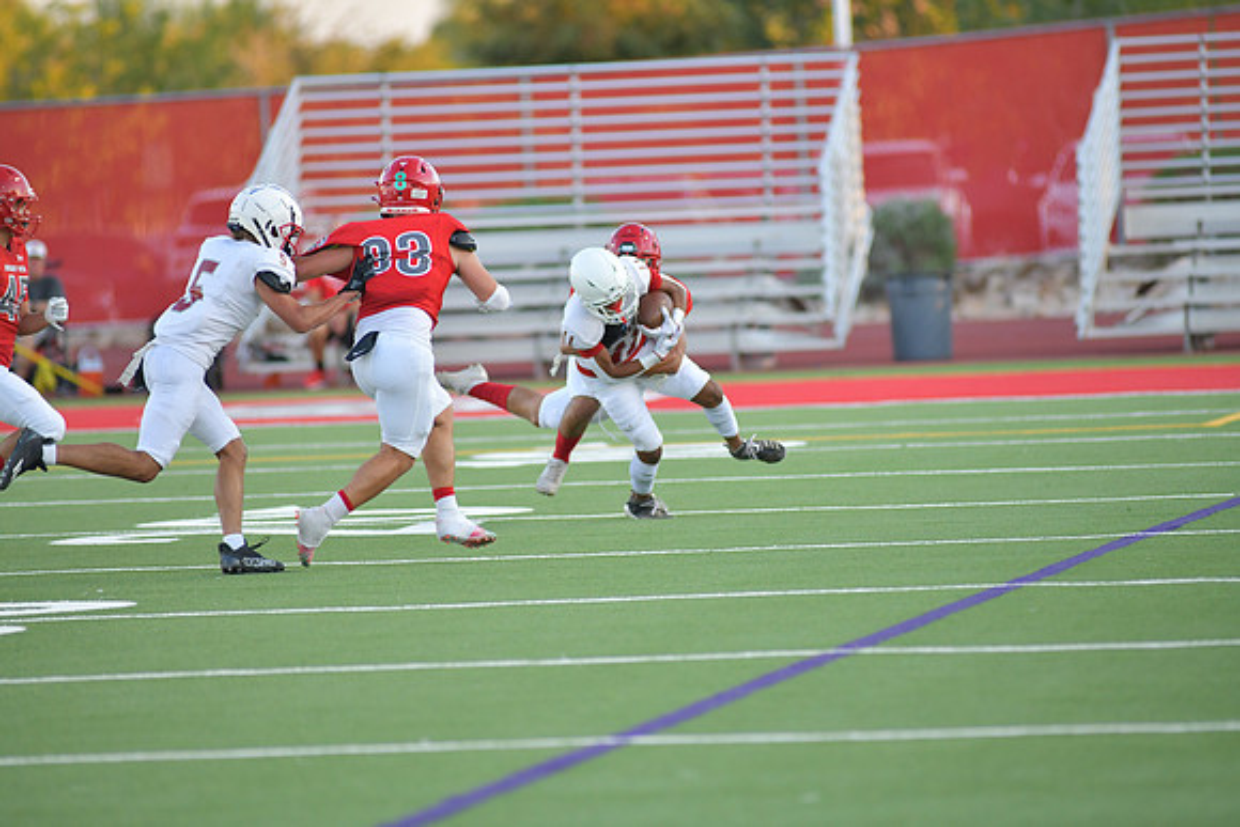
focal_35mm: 300
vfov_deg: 4.6
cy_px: 414
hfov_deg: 6.9
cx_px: 620
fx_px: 10335
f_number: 3.5
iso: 1100
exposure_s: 1/1250
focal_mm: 300
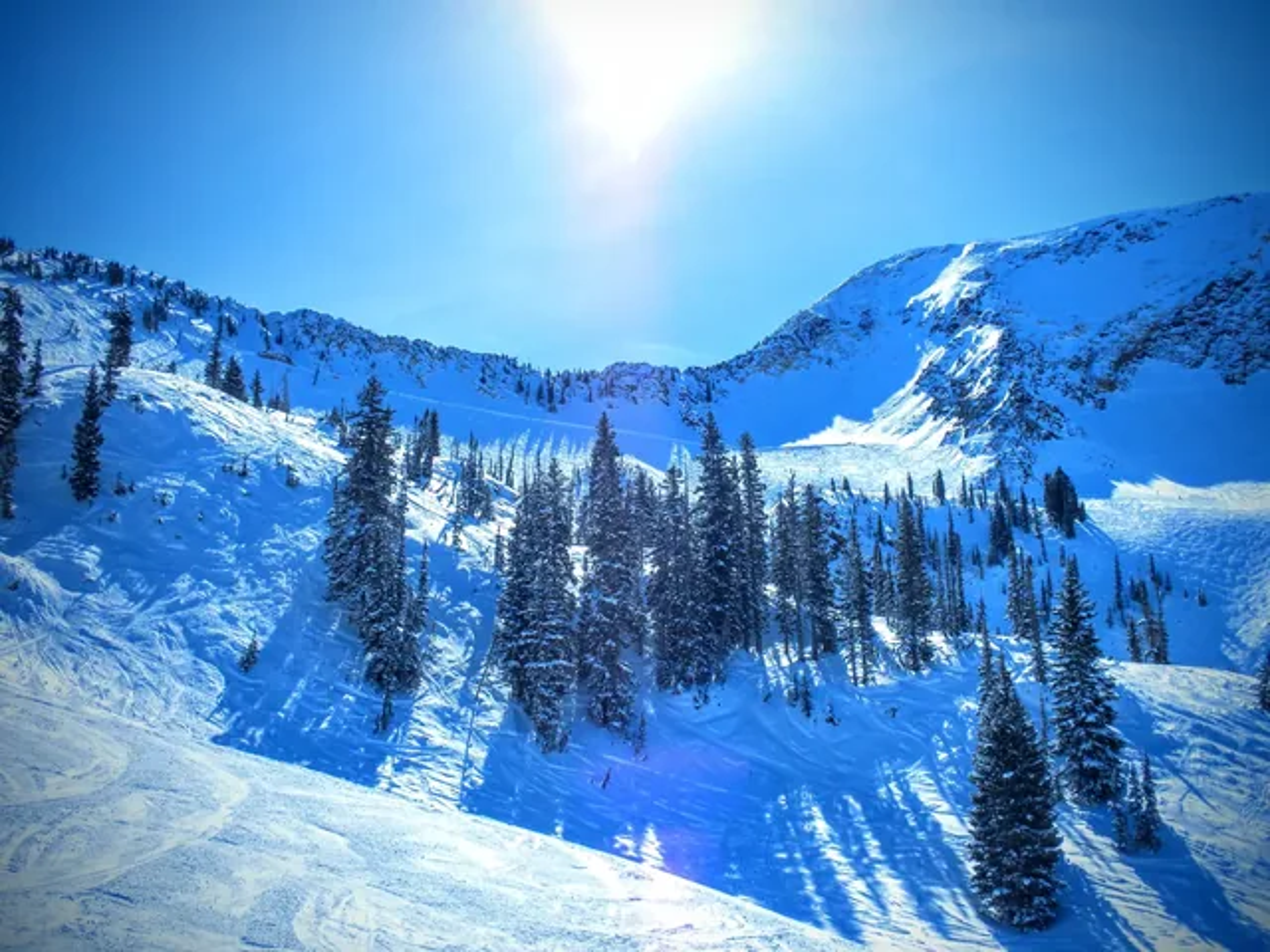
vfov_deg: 38.7
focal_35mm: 37
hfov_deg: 50.1
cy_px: 476
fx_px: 1357
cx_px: 635
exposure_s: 1/254
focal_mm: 6.6
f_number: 10
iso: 64
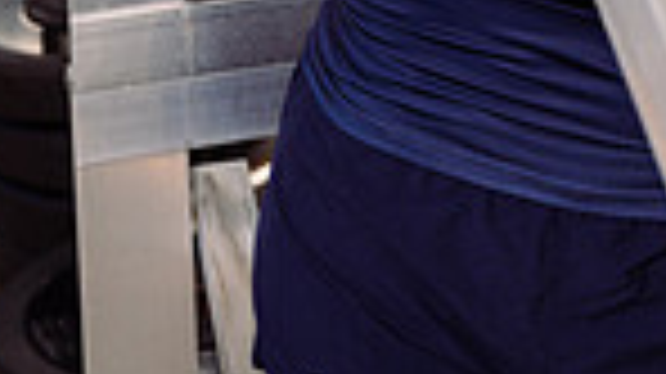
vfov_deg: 7.8
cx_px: 572
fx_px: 2471
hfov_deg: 15.2
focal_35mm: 140
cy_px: -613
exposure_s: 1/250
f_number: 8
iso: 640
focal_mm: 44
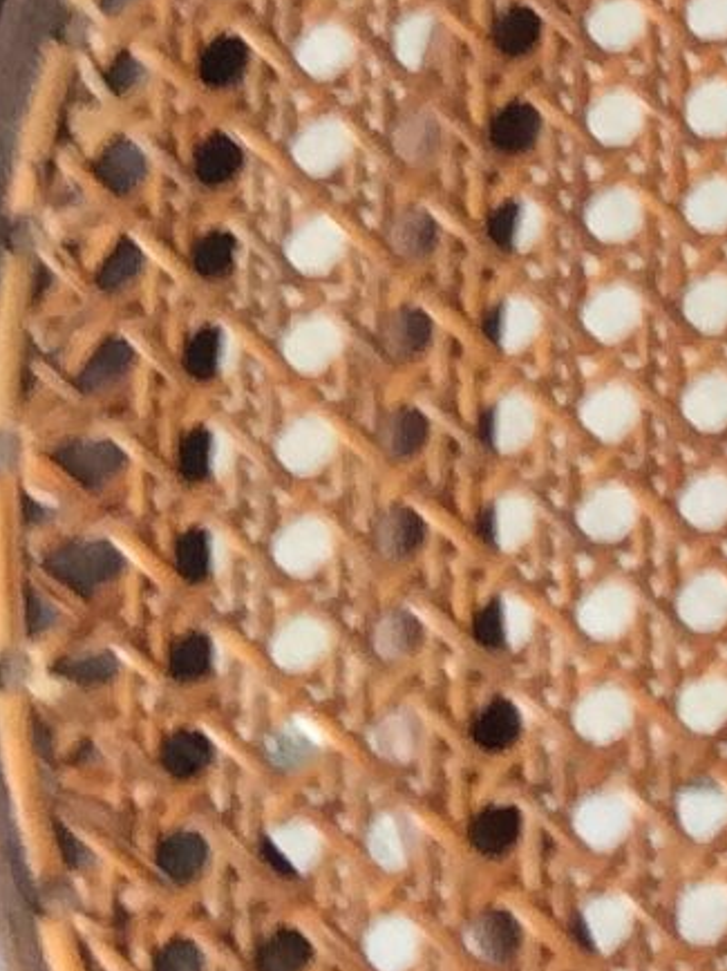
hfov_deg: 7.2
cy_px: 25
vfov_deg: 10.3
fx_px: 5354
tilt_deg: -69.3
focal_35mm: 191
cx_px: 1839
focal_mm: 3.3
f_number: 2.4
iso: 50
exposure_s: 1/25
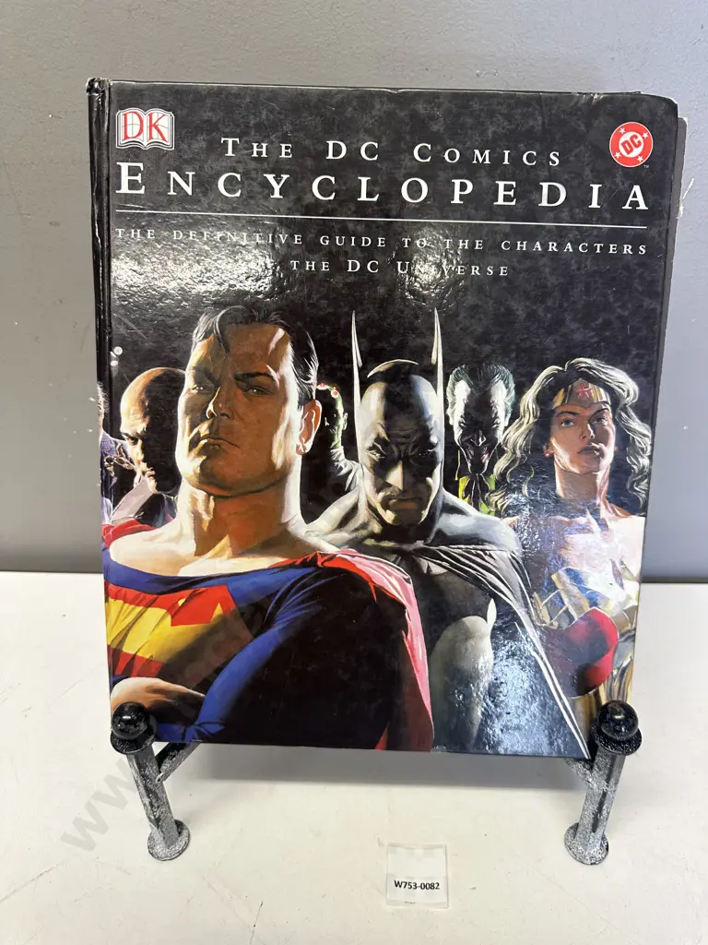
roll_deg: +1.5
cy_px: 472
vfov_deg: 71.6
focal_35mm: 24
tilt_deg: -32.7
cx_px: 354
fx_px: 654
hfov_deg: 56.8
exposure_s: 1/100
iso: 200
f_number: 1.78
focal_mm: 6.86
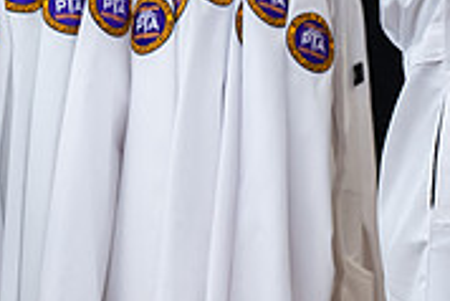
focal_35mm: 423
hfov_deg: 4.8
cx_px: 660
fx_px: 5292
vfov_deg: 3.3
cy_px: -49
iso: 1600
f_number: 3.5
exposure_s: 1/200
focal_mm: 130
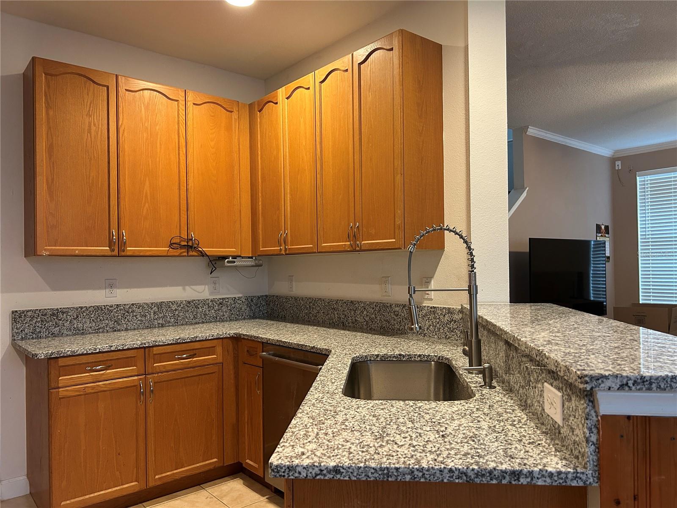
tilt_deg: +0.8
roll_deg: +1.7
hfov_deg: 67.3
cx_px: 338
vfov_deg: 53.1
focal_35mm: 26
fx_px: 508
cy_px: 254
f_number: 1.5
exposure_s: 1/60
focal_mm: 5.7
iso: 250
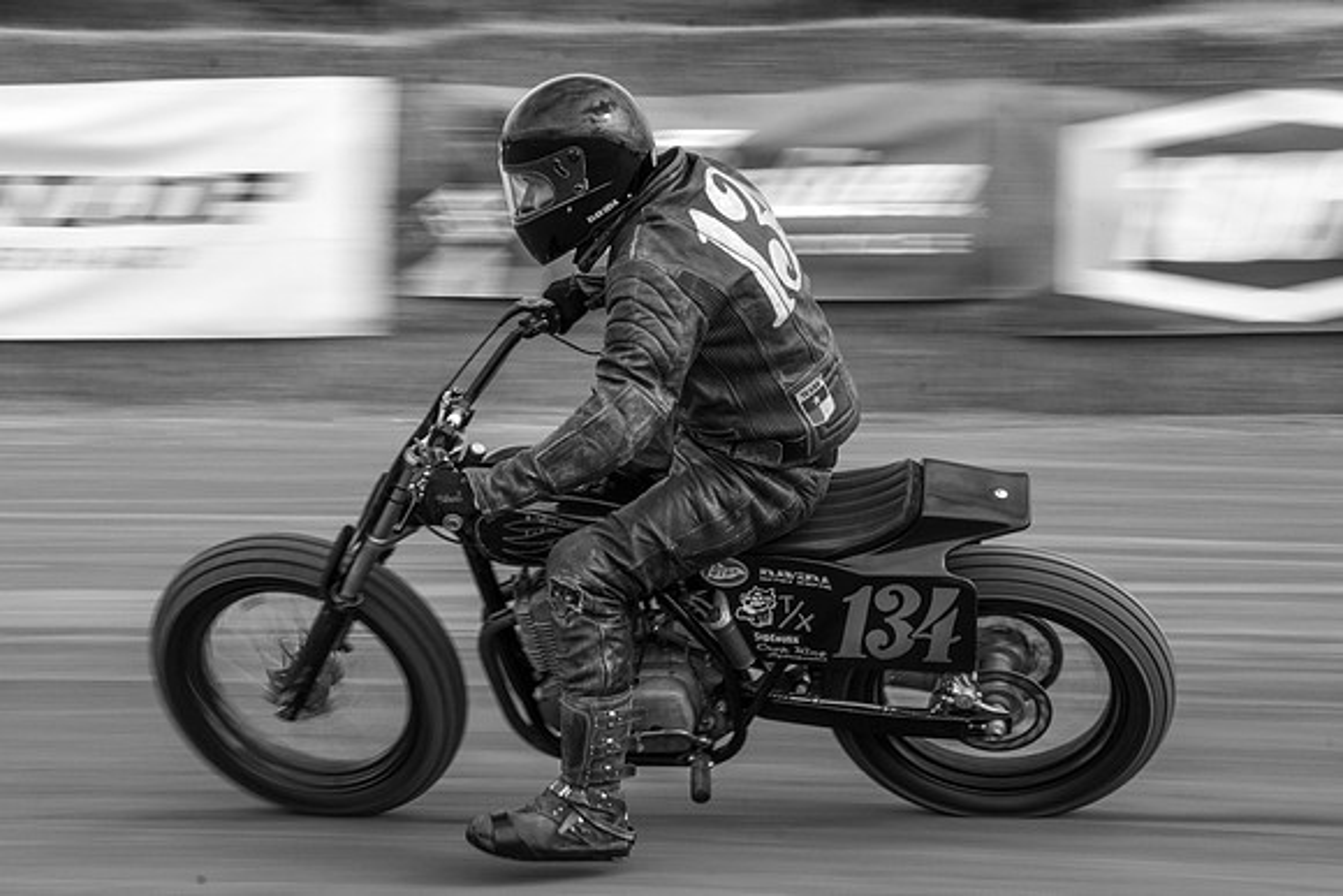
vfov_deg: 12.3
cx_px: 575
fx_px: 4172
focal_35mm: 112
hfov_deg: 18.3
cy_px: 475
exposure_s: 1/100
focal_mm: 60
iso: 125
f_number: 22
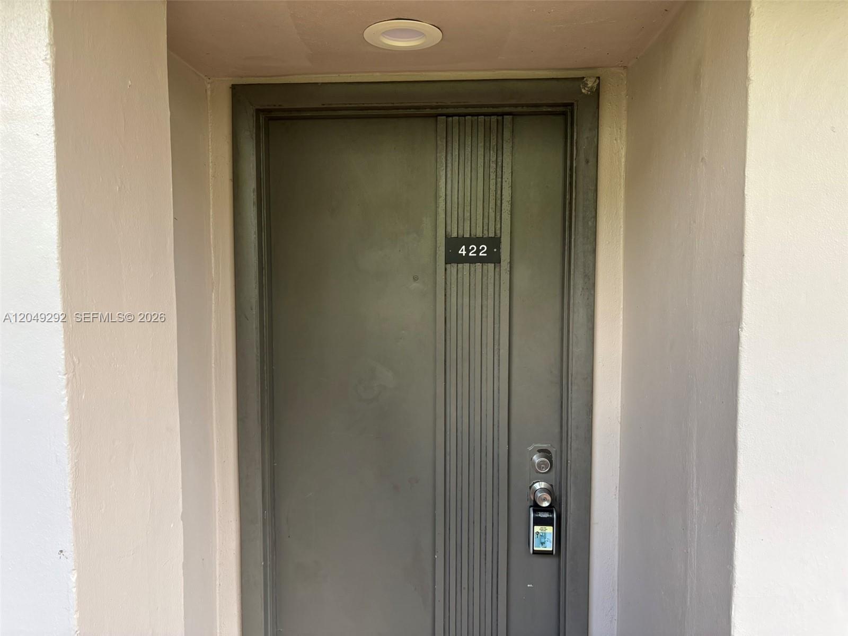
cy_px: 318
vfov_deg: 53.1
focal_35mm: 26
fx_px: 637
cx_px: 424
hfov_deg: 67.3
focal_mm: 5.96
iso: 100
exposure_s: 1/121
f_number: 1.6
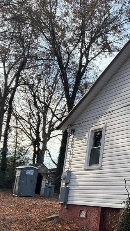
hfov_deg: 21.1
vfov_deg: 41.9
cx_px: 189
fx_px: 300
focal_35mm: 49
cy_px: 139
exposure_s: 1/1295
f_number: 1.5
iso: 50
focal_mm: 5.7
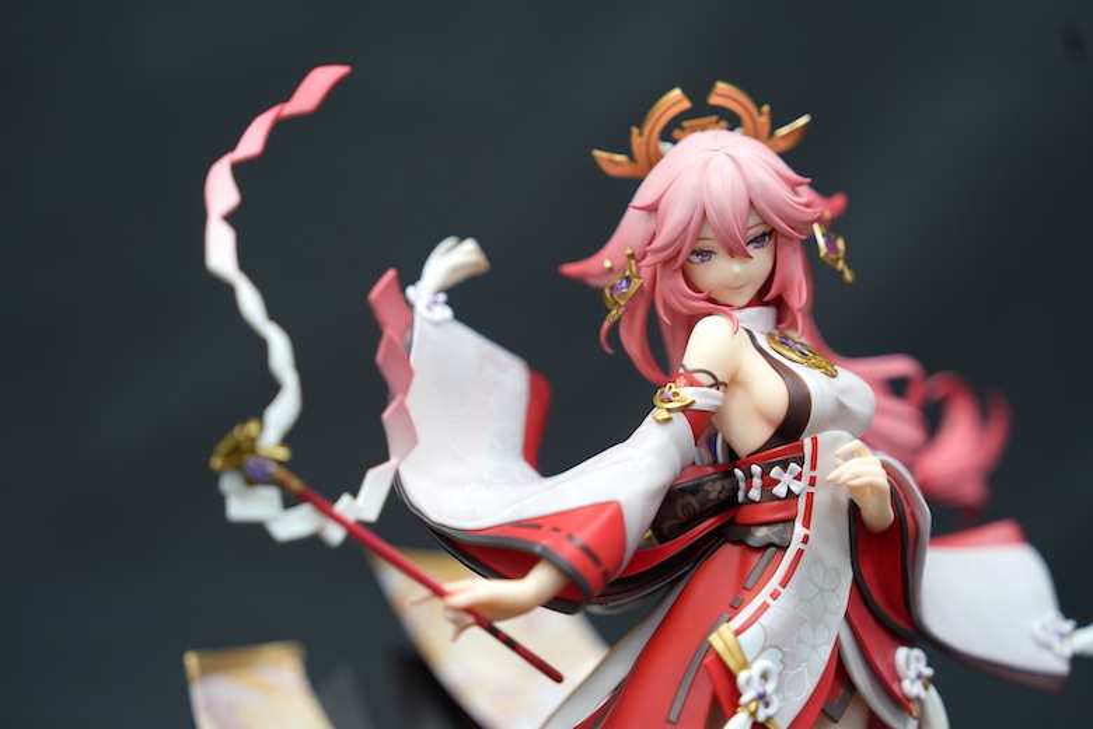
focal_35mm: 70
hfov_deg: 28.8
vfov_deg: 19.5
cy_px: 364
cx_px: 546
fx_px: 2125
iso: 200
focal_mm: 70
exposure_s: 1/50
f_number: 2.8
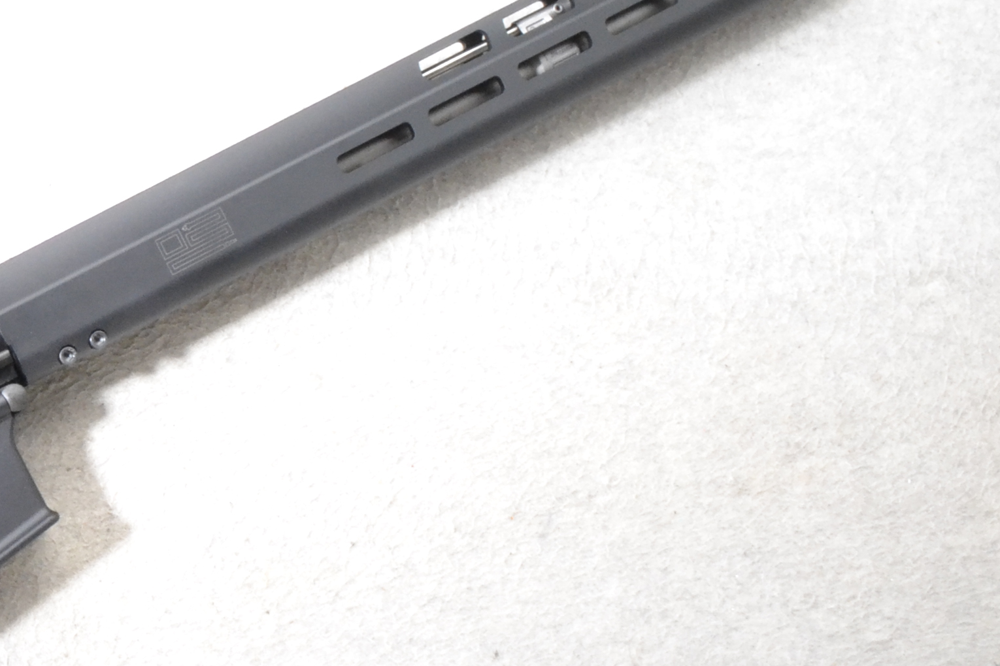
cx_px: -99
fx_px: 1694
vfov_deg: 22.1
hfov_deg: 29.6
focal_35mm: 61
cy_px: 483
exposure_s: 1/160
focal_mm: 18
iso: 3200
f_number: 20
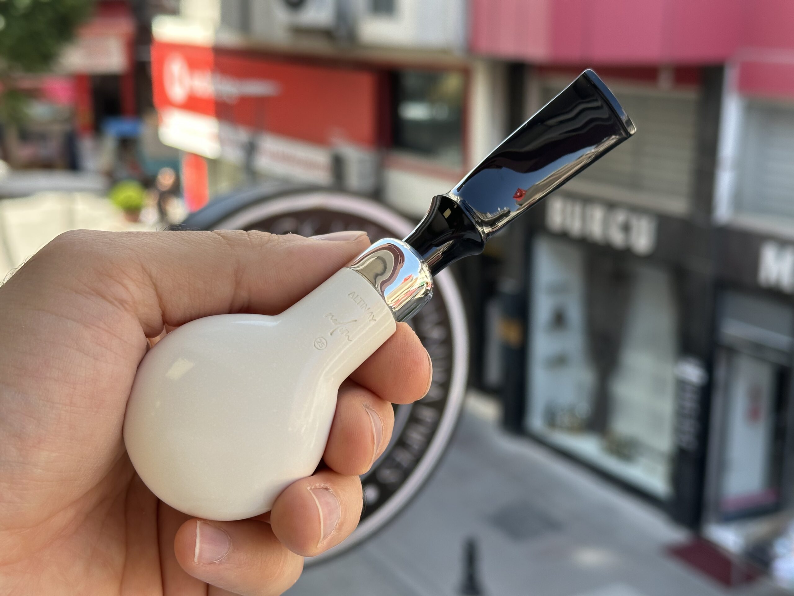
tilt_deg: -14.0
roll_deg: -0.3
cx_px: 397
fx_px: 1101
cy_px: 298
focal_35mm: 48
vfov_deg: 30.3
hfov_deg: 39.7
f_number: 1.78
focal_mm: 6.86
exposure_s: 1/524
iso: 64
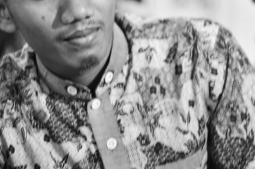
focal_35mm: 117
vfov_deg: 11.5
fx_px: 828
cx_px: 103
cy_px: 2
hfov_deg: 17.5
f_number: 1.8
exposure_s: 1/40
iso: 400
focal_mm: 35
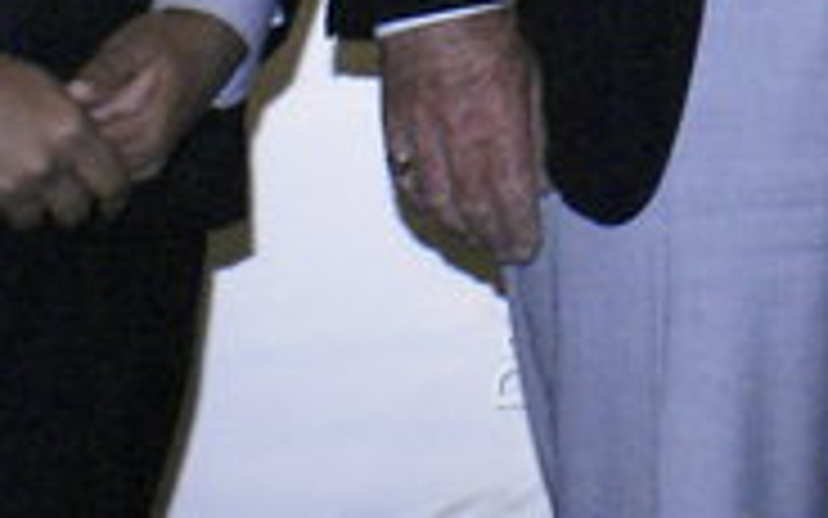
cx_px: 1046
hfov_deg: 12.3
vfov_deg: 7.5
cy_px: -608
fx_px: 3746
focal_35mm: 166
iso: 1600
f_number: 10
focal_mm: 20
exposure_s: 1/40
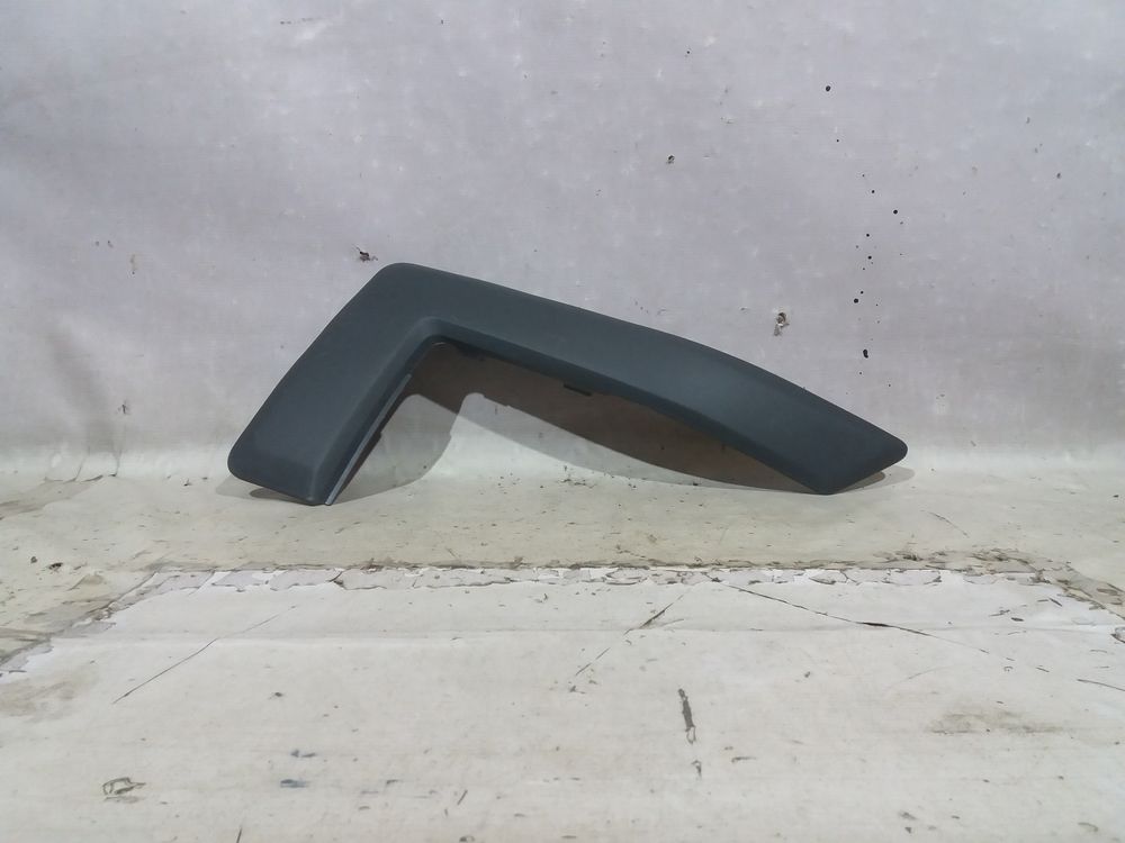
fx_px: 910
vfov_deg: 49.7
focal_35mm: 28
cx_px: 562
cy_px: 422
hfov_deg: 63.4
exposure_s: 1/25
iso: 160
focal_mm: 3.7
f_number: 1.9
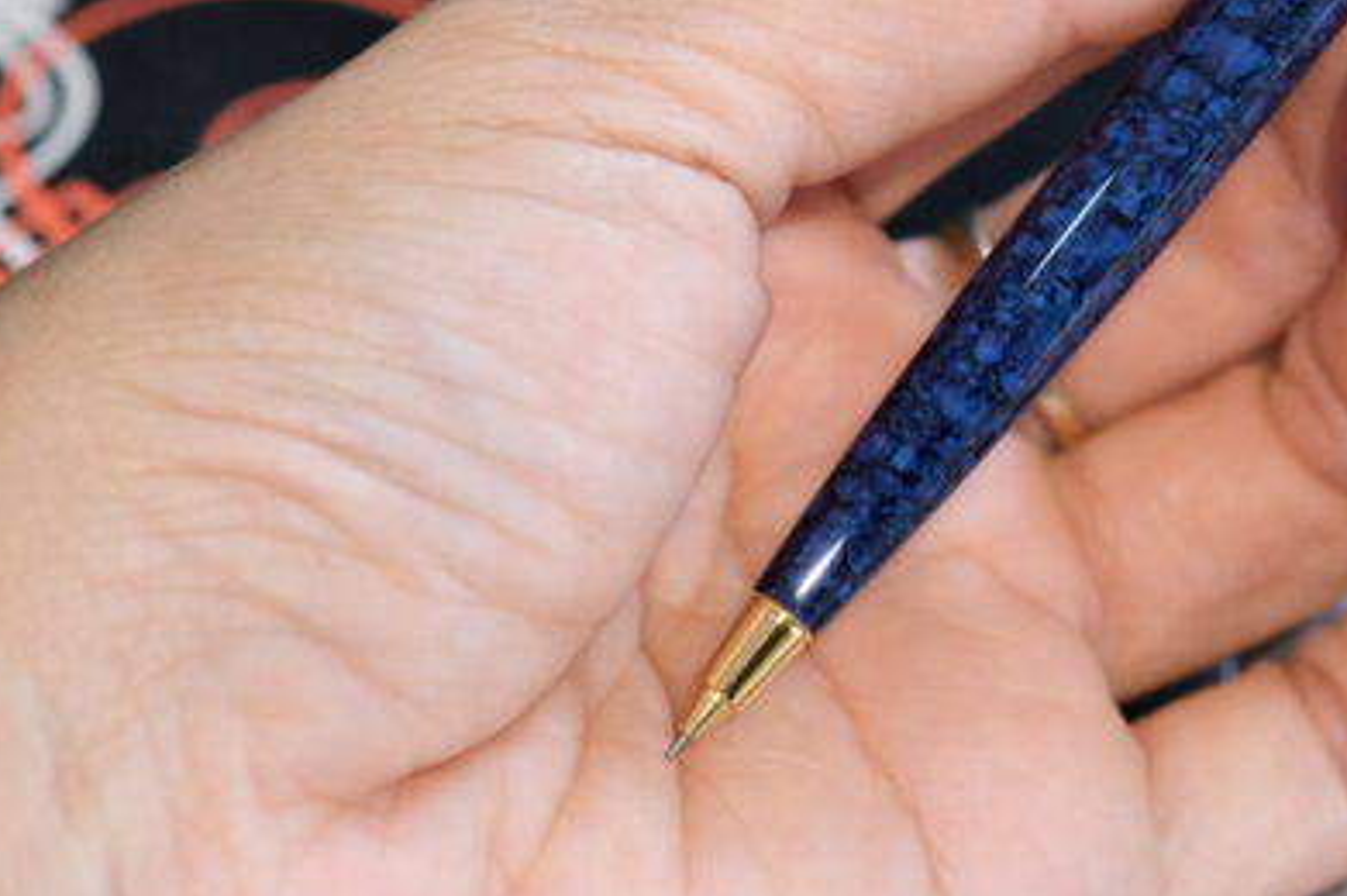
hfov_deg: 8.6
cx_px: 1543
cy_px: -233
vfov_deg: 5.8
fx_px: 8823
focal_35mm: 236
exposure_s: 1/125
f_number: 4
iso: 1250
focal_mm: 60
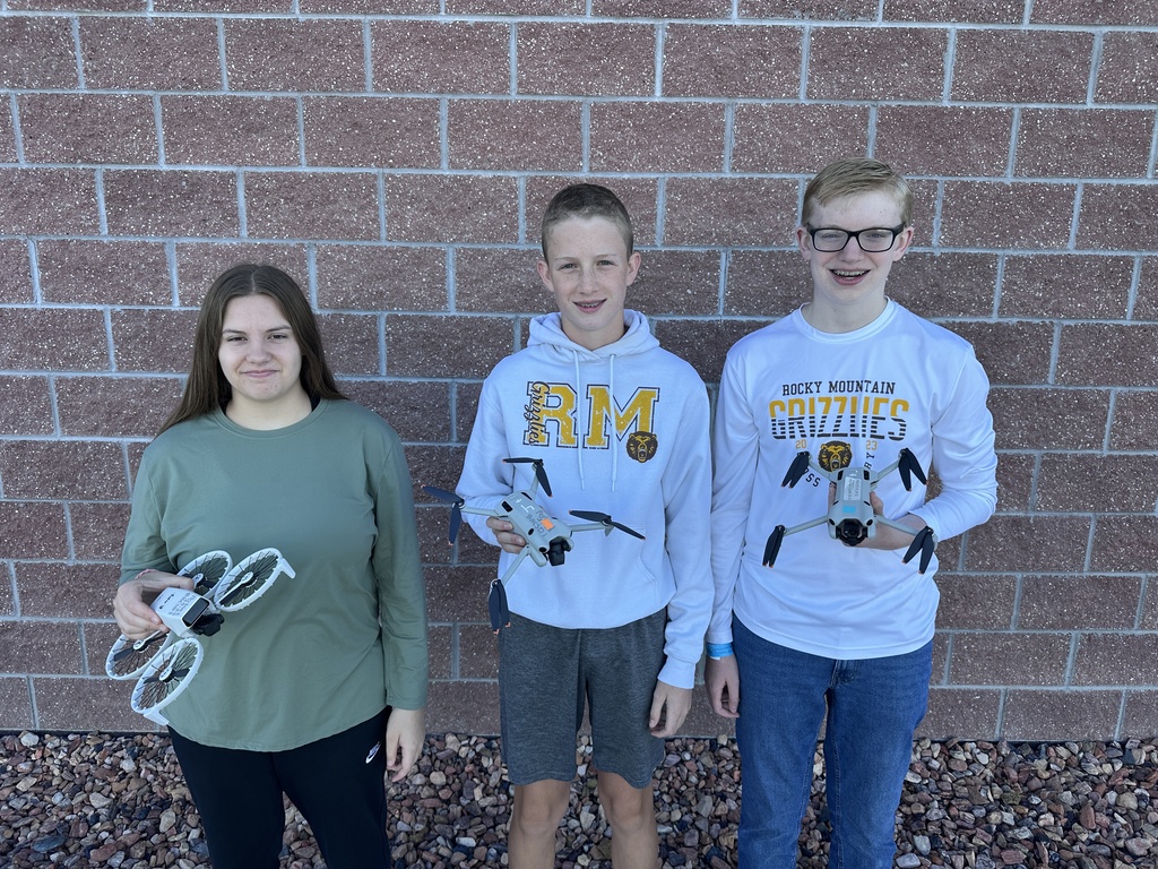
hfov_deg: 71.6
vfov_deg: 56.8
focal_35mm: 24
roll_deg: -0.2
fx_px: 803
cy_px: 434
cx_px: 579
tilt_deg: -12.3
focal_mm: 6.86
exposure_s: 1/654
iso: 80
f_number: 1.78
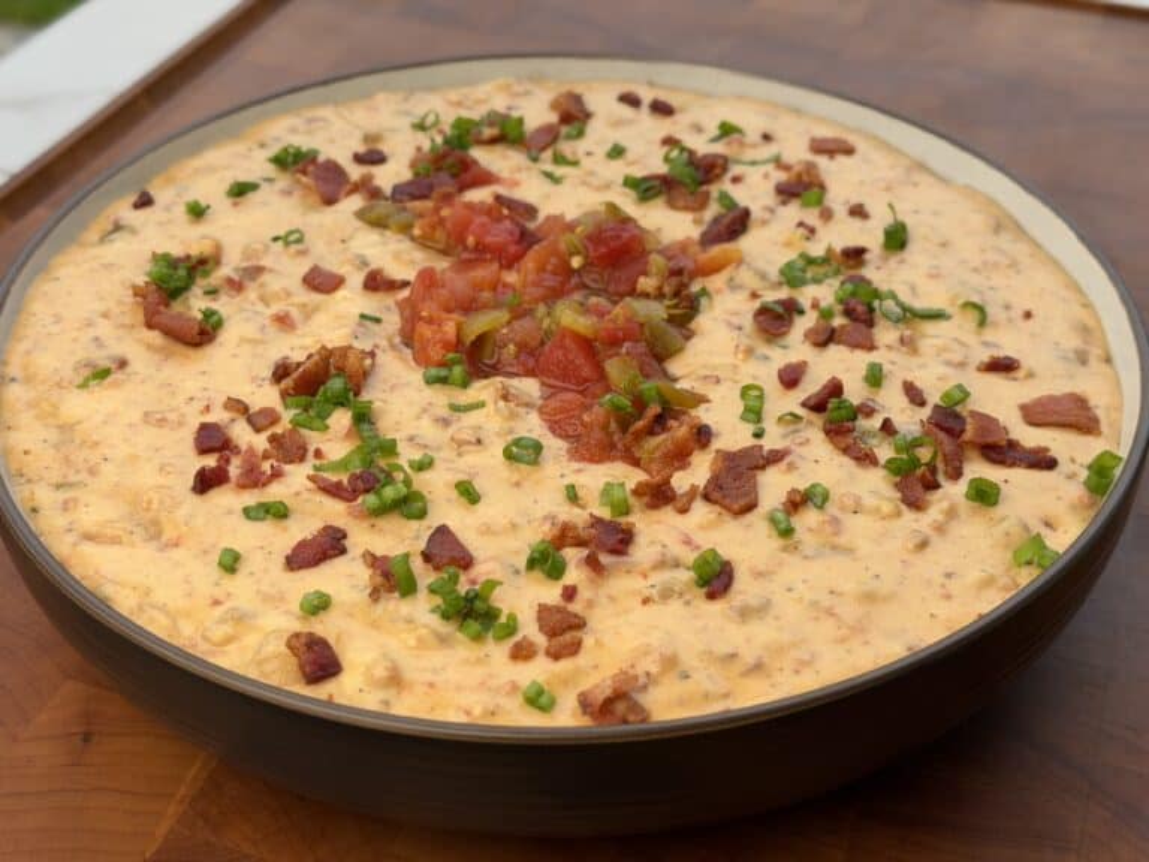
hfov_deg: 39.7
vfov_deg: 30.3
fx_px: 1593
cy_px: 431
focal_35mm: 48
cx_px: 574
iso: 64
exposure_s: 1/493
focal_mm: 6.76
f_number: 1.78
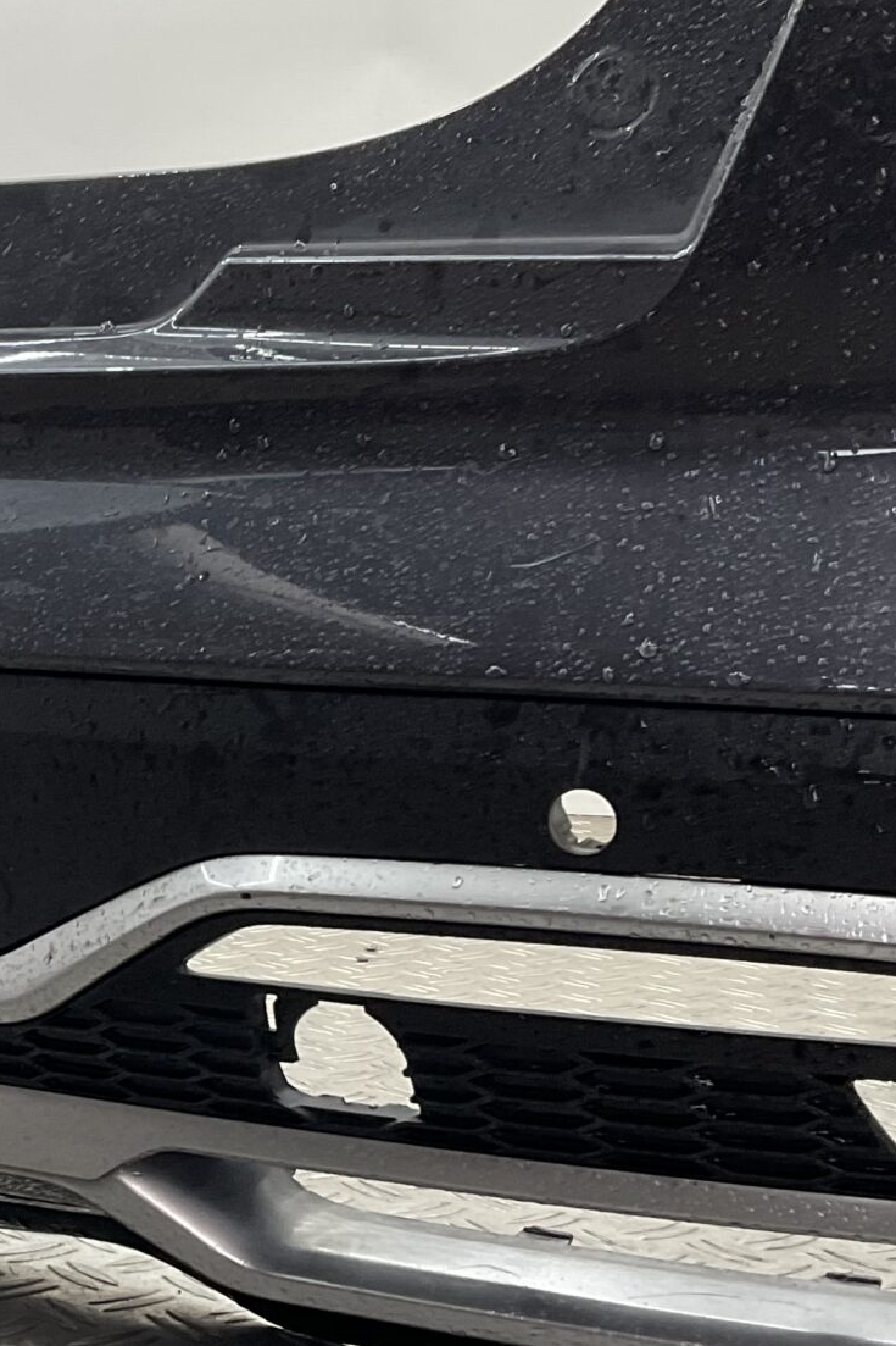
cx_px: -62
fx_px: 2614
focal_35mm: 70
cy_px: 803
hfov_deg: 18.8
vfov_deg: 28.8
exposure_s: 1/120
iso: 50
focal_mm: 3
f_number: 1.8
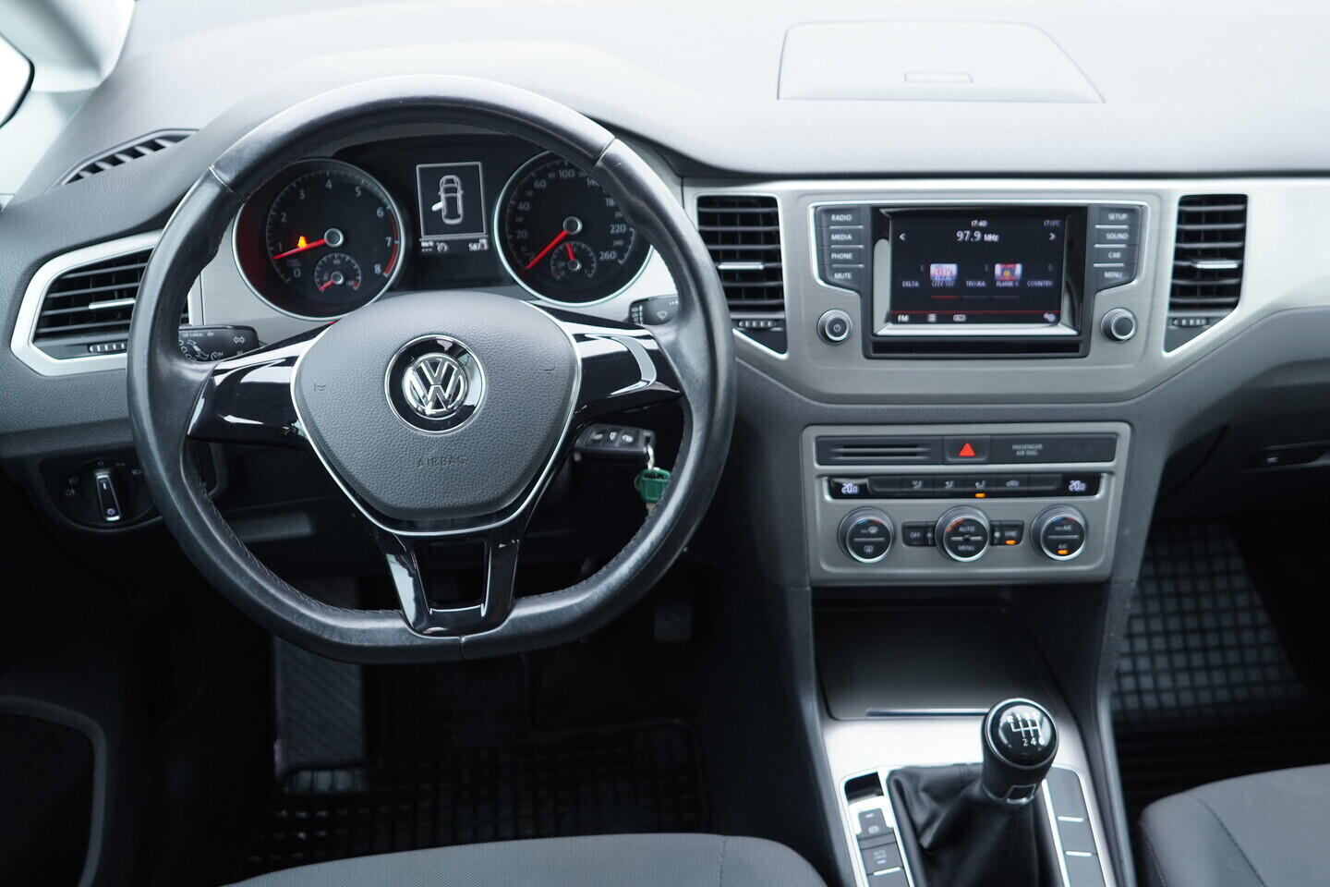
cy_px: 444
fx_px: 1330
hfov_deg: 53.1
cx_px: 665
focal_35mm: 36
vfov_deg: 36.9
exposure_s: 1/40
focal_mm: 24
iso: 400
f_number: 2.8
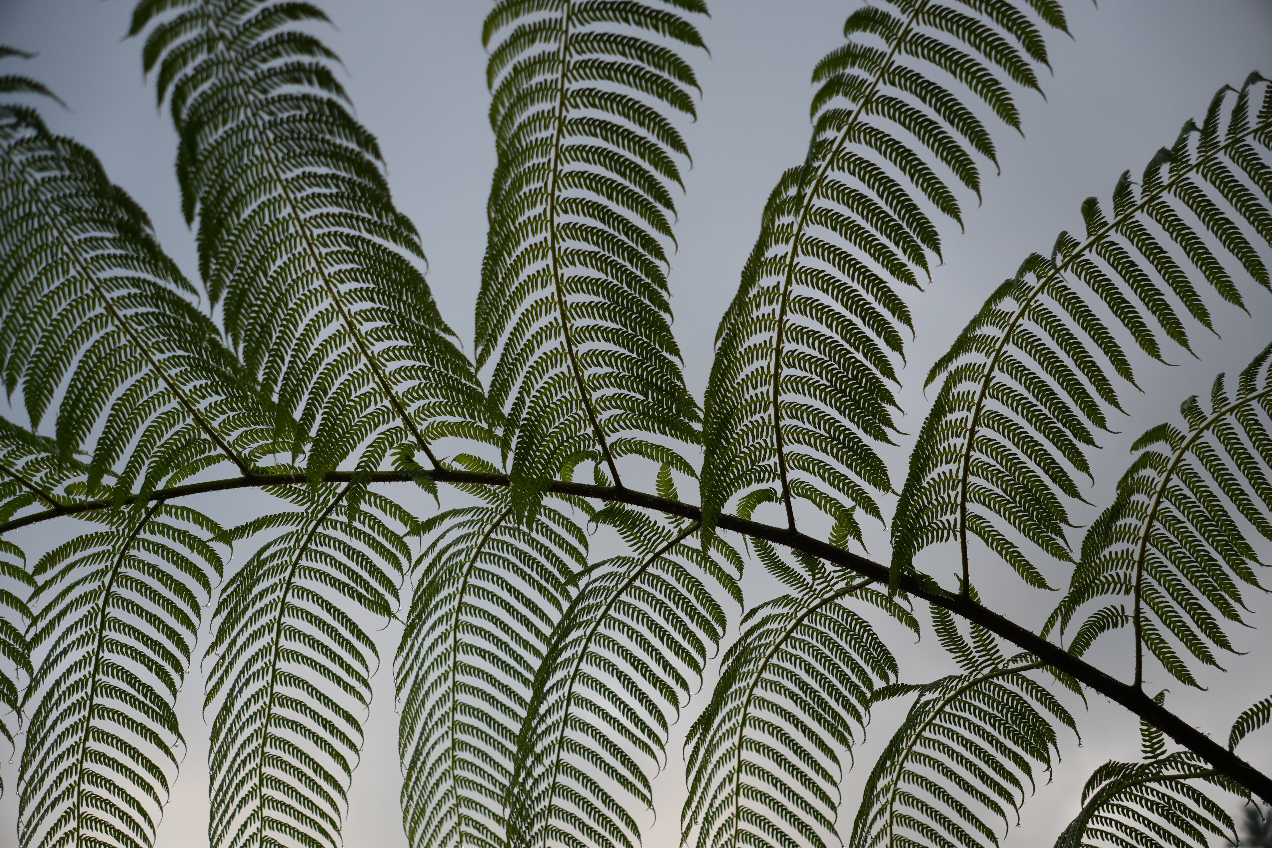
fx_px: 1632
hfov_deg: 42.6
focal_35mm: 46
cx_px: 636
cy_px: 424
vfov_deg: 29.1
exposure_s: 1/500
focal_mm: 30.8
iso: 100
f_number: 2.8
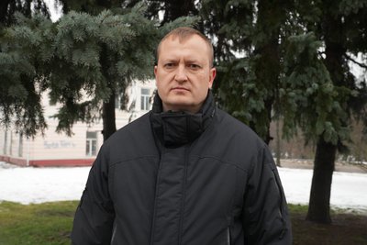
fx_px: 357
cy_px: 122
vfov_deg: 37.9
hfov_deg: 54.4
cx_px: 184
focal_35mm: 35
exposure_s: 1/50
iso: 320
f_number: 6.3
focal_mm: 35
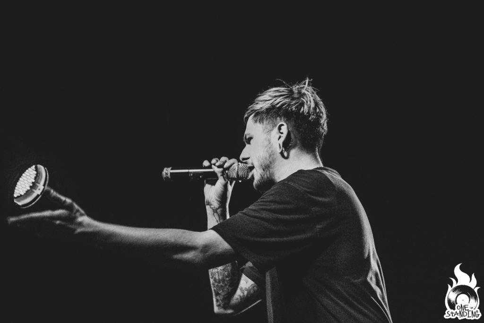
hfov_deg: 23.4
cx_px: 242
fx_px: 1170
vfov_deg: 15.7
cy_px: 162
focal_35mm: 87
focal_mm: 58
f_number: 5
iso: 12800
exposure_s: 1/50
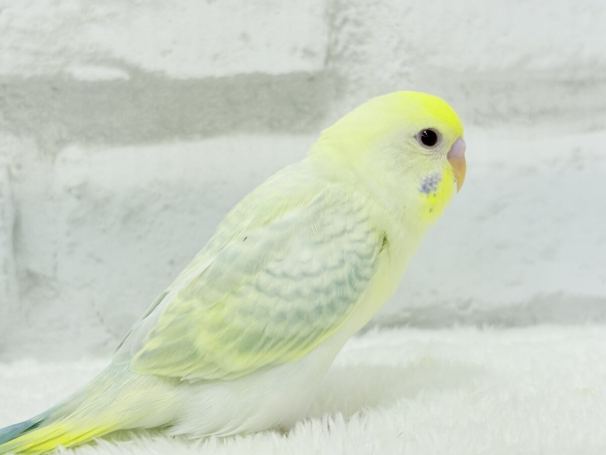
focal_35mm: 52
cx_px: 303
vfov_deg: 28.0
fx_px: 910
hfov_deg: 36.8
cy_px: 228
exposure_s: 1/100
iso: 64
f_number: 1.6
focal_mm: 5.96
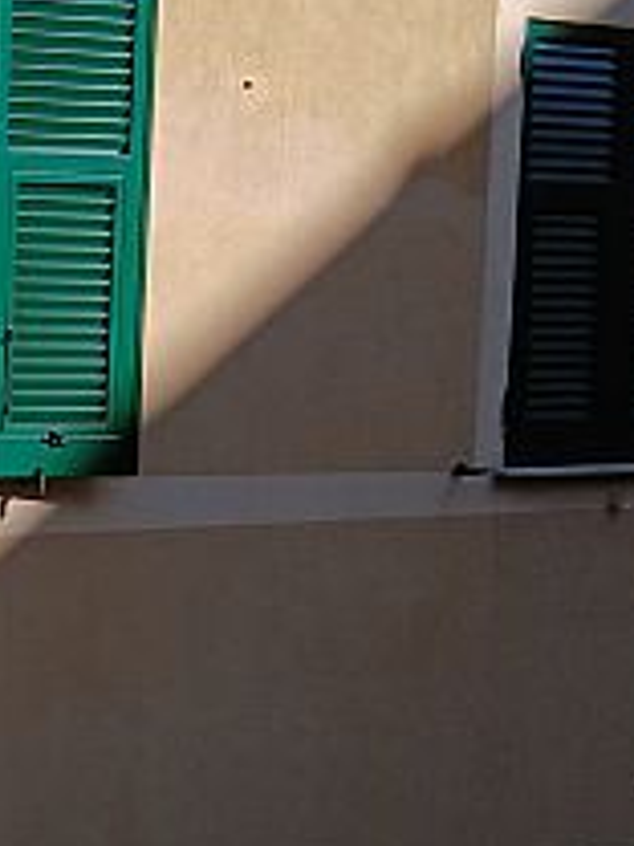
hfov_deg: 13.6
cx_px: -410
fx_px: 2442
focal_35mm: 100
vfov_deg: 19.2
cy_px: 785
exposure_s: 1/532
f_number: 1.8
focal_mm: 3.98
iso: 20
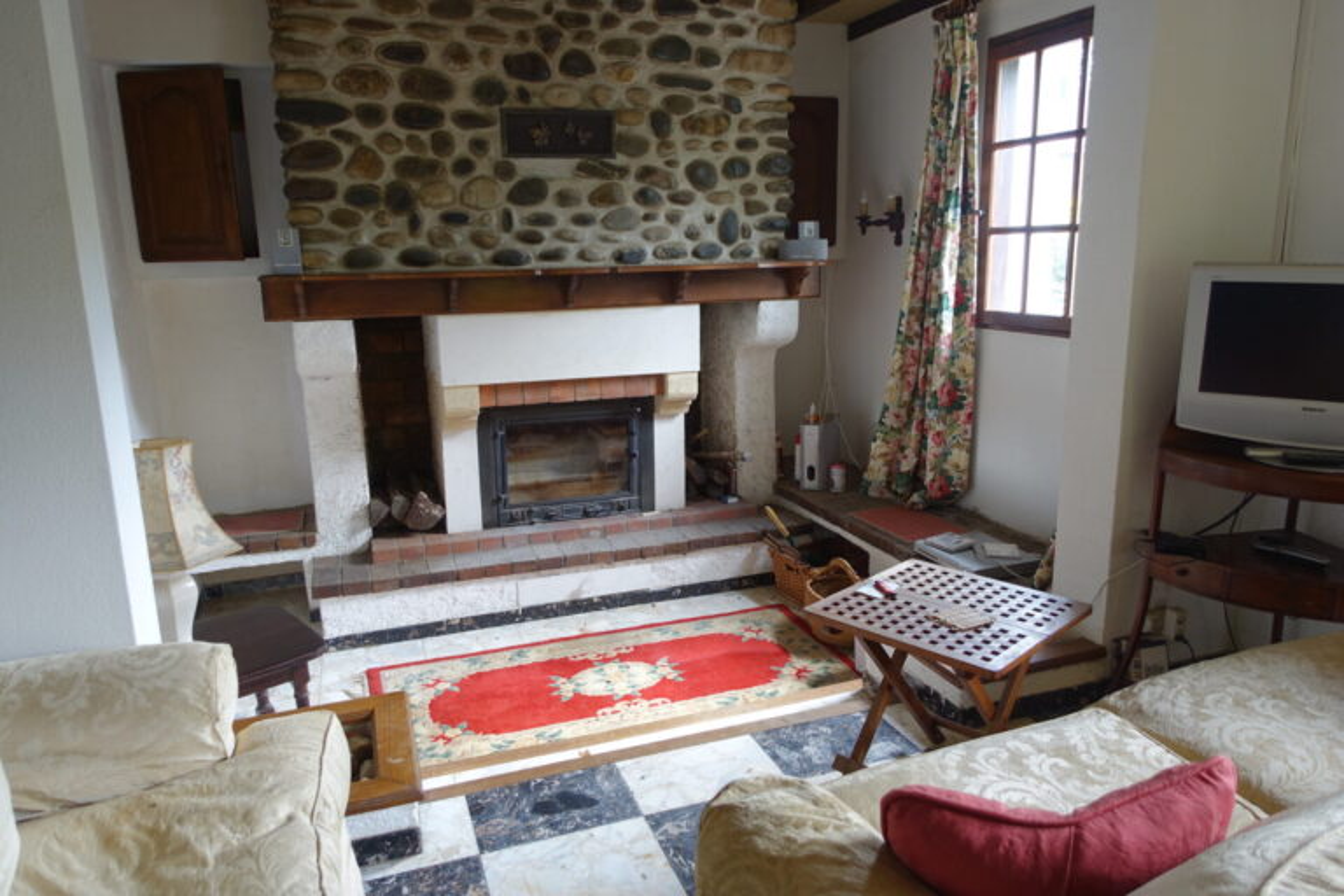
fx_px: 896
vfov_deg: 53.1
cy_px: 448
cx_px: 672
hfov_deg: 73.7
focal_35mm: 24
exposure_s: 1/30
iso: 125
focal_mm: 8.8
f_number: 2.5
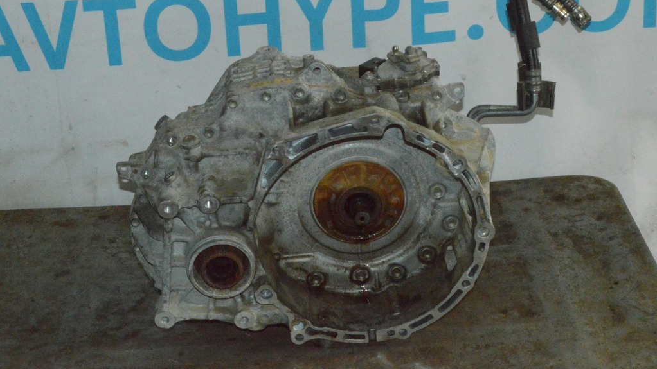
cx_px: 328
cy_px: 167
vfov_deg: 14.0
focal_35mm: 87
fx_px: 1507
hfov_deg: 24.6
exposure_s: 1/50
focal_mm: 55
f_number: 36
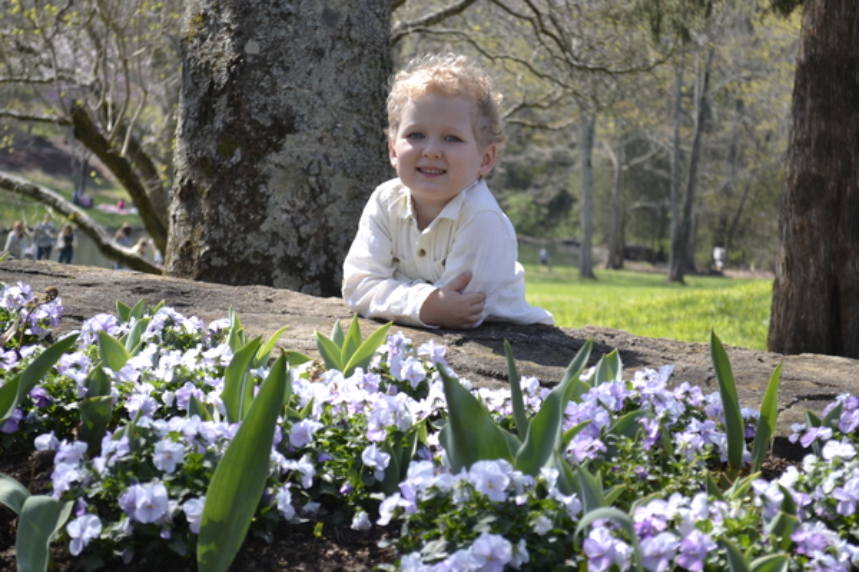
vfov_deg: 16.6
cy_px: 286
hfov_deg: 24.6
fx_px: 1968
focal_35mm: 82
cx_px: 430
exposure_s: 1/125
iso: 110
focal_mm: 55
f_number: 5.6
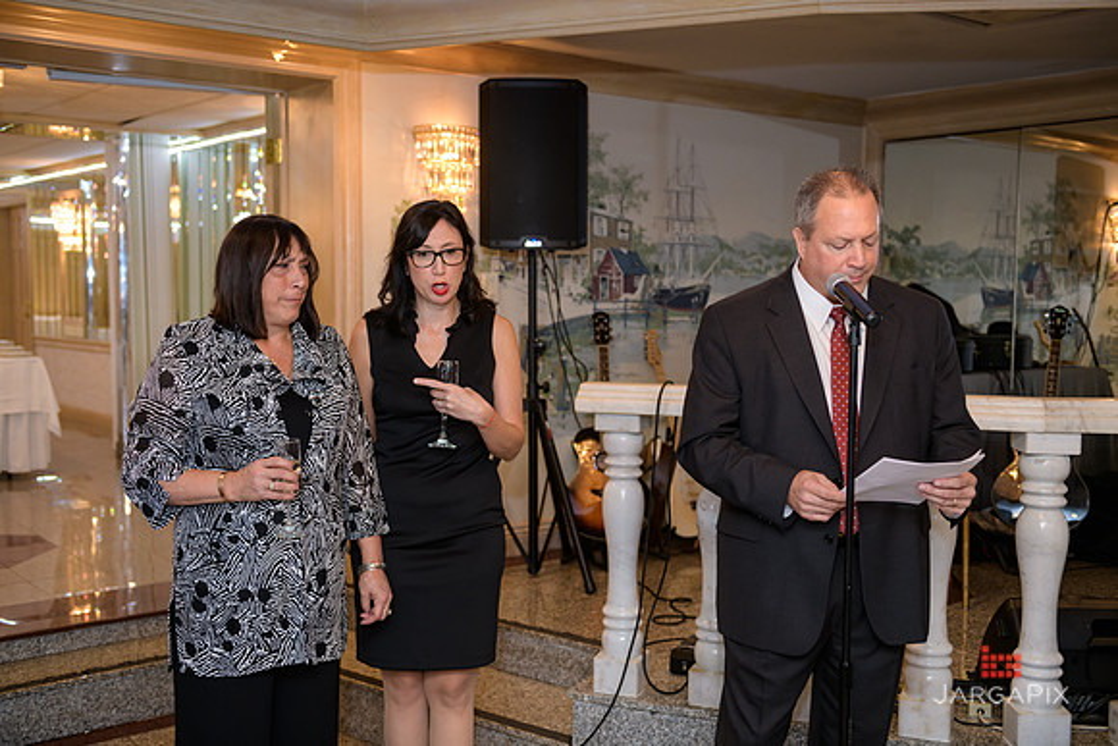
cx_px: 559
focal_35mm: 38
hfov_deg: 50.7
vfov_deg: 35.1
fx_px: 1180
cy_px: 373
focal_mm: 38
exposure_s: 1/125
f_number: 3.2
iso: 800
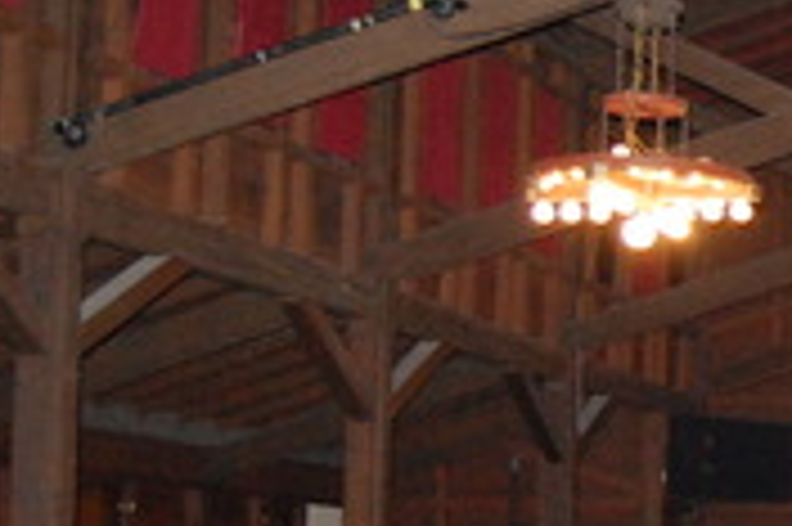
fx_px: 2154
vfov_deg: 13.7
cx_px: 1300
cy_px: 517
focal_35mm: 98
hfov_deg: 17.8
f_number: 3.5
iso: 1600
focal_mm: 18
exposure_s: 1/60
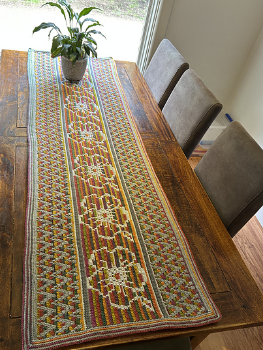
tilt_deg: -43.6
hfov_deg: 45.4
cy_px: 189
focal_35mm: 31
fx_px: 314
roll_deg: -14.7
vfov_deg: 58.3
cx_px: 121
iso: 100
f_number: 1.5
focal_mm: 5.7
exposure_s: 1/50
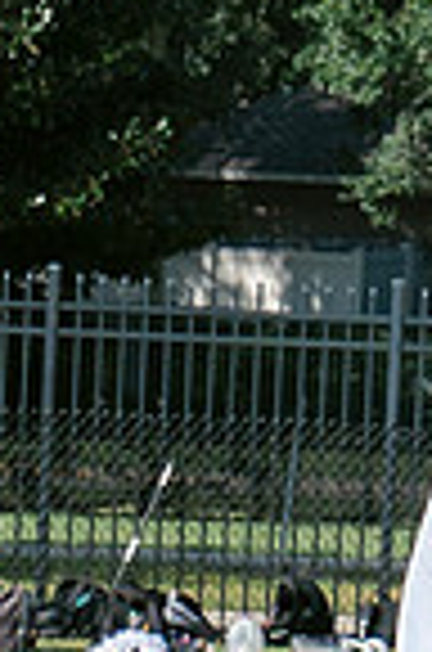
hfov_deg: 1.7
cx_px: 1225
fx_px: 14179
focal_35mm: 784
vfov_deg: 2.6
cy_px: 754
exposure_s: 1/1000
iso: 250
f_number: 5.6
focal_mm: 70
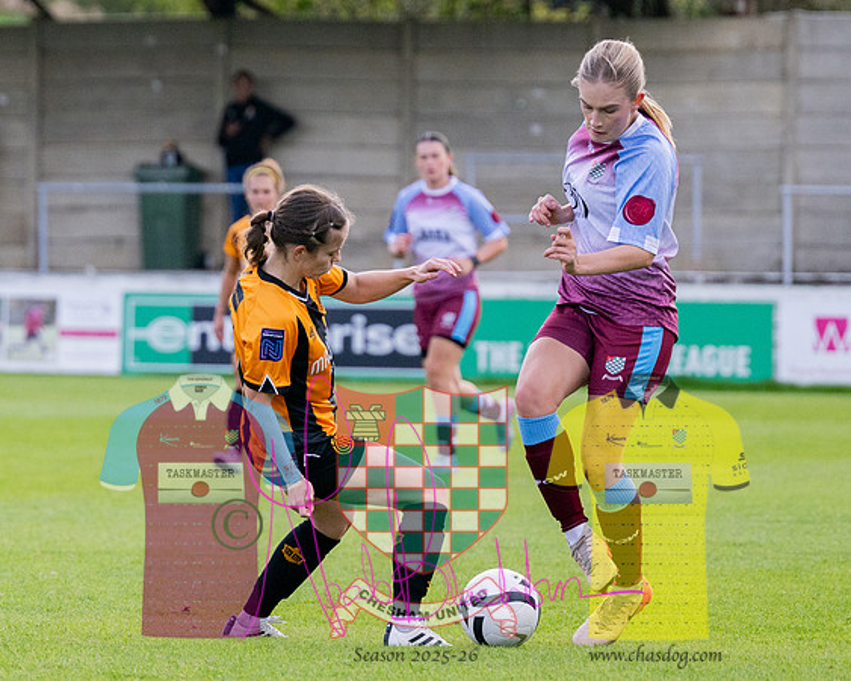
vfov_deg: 4.2
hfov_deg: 5.3
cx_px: 170
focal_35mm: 366
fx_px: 9219
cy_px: 331
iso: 400
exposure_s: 1/2500
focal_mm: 160
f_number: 4
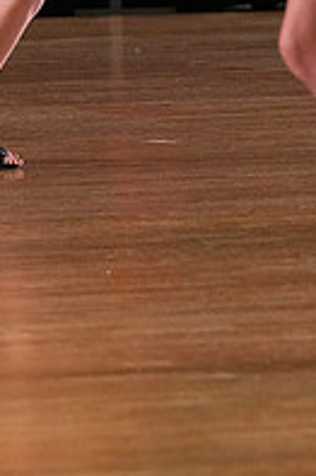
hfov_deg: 2.3
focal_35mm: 590
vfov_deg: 3.5
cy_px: -80
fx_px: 7781
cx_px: 199
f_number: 6.3
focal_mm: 200
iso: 8000
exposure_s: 1/400
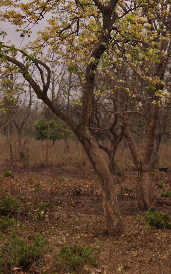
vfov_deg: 10.6
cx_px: 73
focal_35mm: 197
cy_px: 1
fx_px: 1468
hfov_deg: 6.7
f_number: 2.8
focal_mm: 60
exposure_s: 1/400
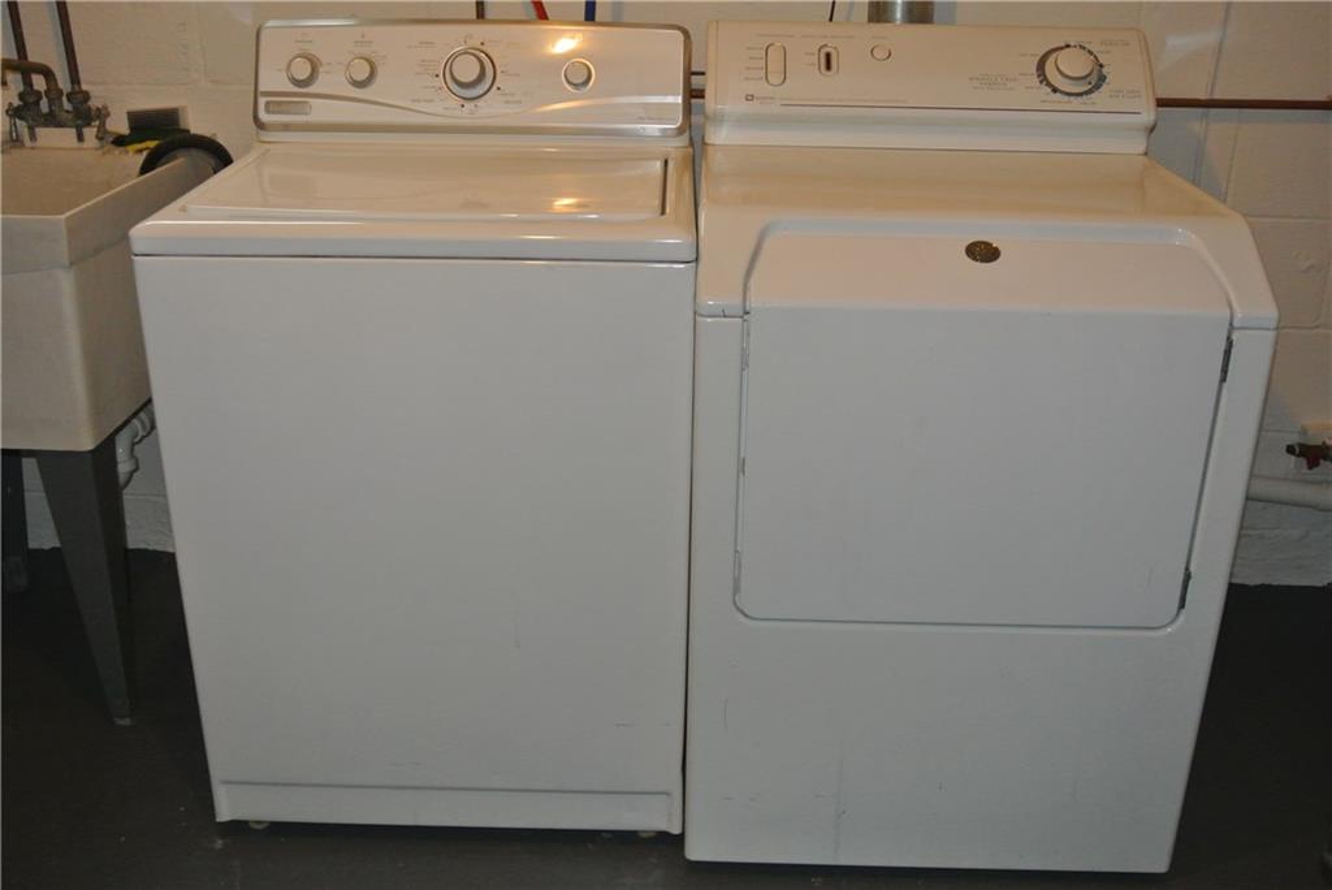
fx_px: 1333
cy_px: 445
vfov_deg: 36.9
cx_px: 666
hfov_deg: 53.1
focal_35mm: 36
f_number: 4
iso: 800
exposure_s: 1/60
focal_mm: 13.6
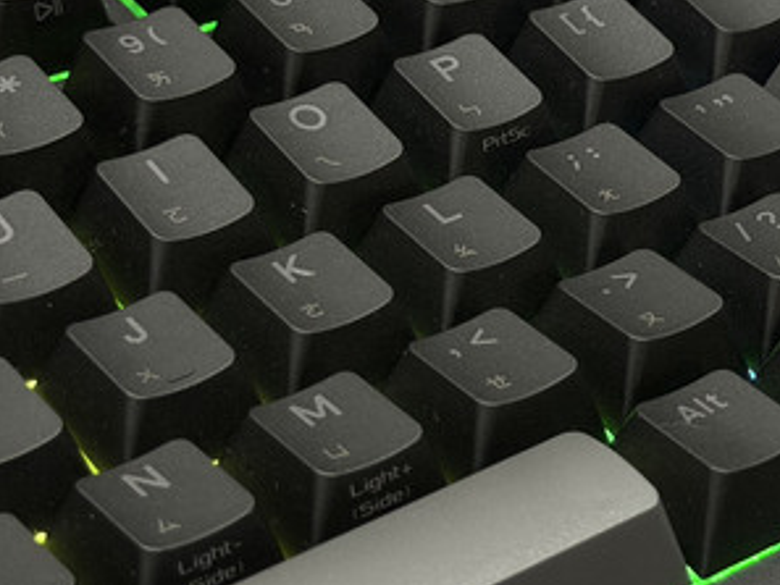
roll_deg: -0.8
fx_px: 2840
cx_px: 596
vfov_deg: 11.8
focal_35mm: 126
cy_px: 216
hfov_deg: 15.6
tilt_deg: -32.8
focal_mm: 6.76
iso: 320
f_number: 1.78
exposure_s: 1/40
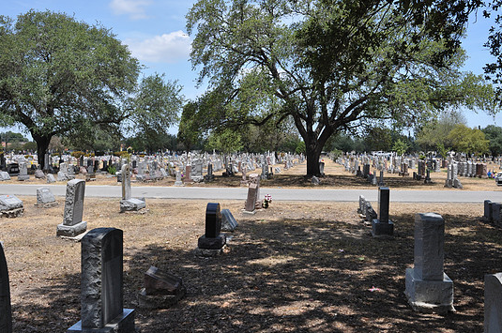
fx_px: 543
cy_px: 157
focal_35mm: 39
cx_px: 248
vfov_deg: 34.1
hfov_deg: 49.6
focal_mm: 24
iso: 200
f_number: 8
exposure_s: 1/250
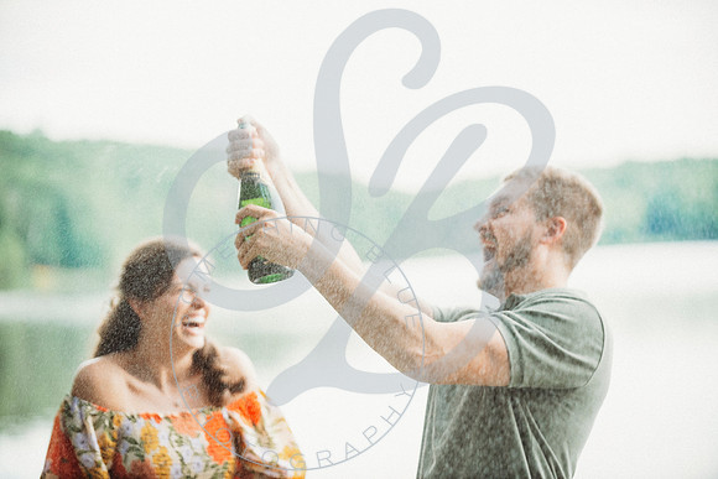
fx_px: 2314
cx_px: 359
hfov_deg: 17.6
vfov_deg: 11.8
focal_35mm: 116
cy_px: 240
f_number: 2.8
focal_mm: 116
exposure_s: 1/200
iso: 1600
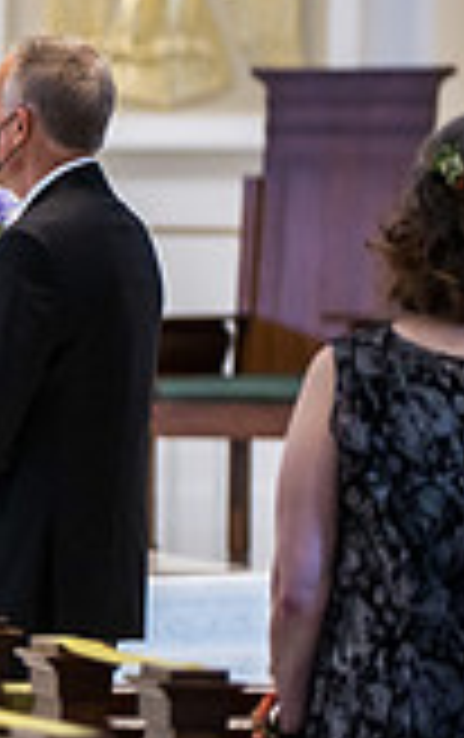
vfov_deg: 3.9
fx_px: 10888
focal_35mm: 540
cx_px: -824
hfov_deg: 2.4
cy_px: 520
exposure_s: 1/250
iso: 1250
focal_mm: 150
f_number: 2.8
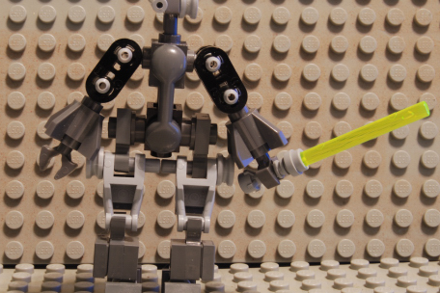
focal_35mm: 80
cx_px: 171
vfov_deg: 17.1
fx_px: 978
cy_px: 145
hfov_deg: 25.3
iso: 100
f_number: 22
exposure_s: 13
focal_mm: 38
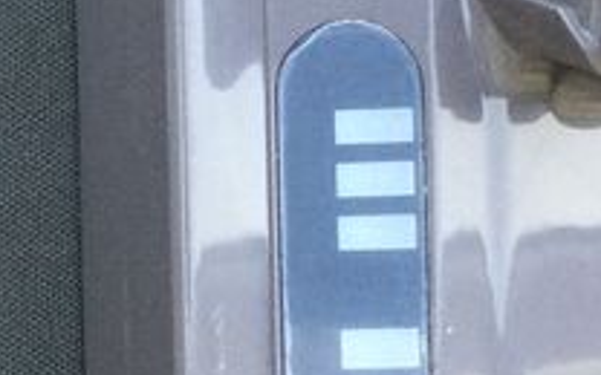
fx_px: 2588
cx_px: 23
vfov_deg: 8.3
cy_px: 228
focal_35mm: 158
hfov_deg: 13.1
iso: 64
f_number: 2.4
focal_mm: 3.3
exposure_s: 1/33
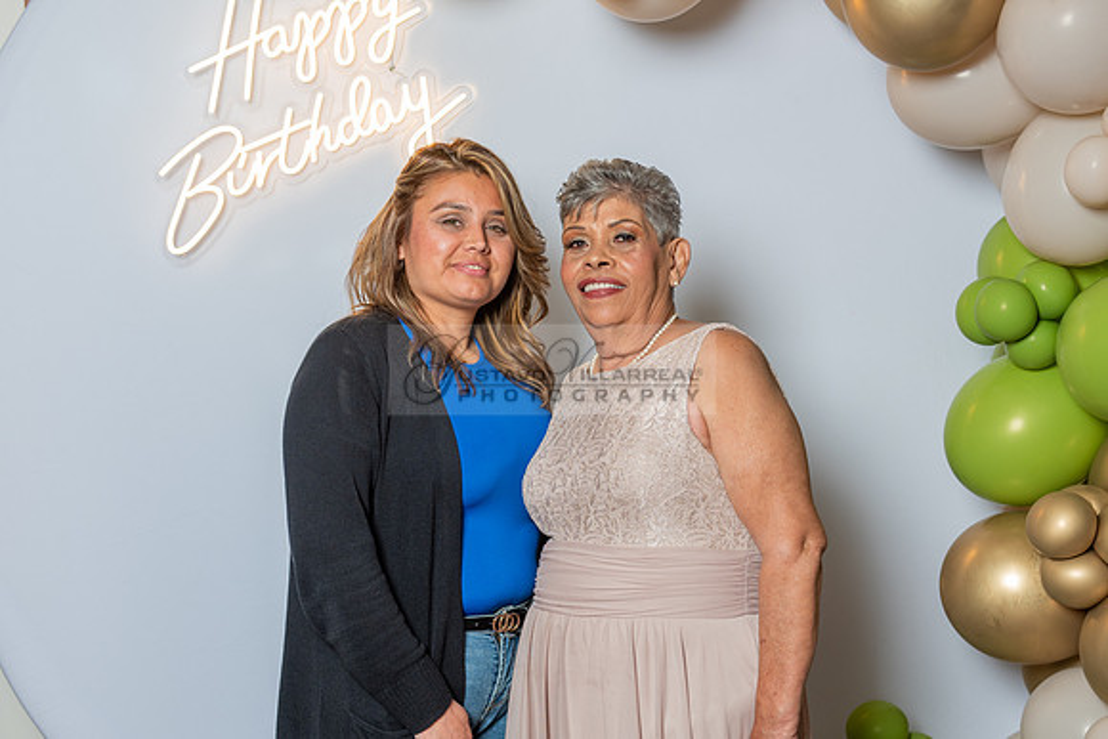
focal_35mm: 67
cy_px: 418
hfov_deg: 29.9
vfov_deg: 20.2
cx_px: 556
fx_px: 2072
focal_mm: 50
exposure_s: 1/160
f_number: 4
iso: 200
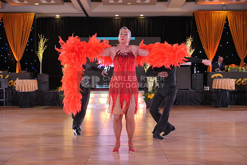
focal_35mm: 50
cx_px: 124
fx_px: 343
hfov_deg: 39.6
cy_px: 82
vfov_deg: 27.0
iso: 2500
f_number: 4
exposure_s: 1/400
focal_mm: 50
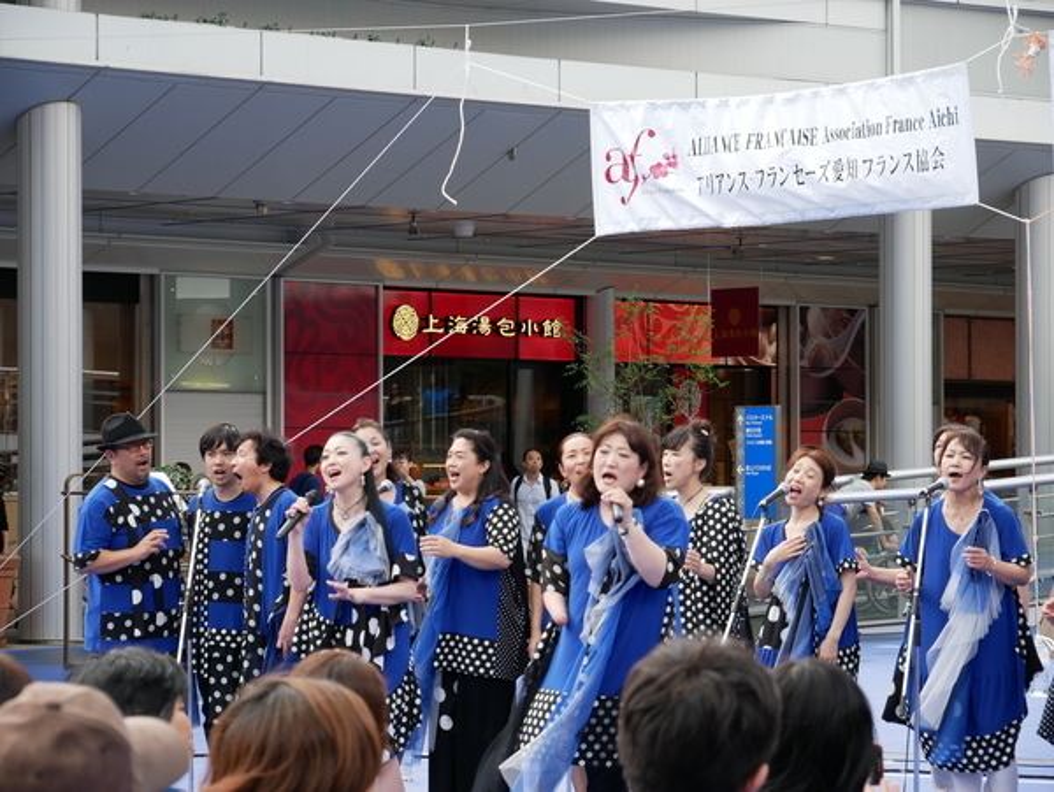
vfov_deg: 12.4
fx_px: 3657
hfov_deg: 16.4
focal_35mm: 120
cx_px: 527
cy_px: 396
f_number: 5.6
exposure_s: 1/125
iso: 250
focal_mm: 60
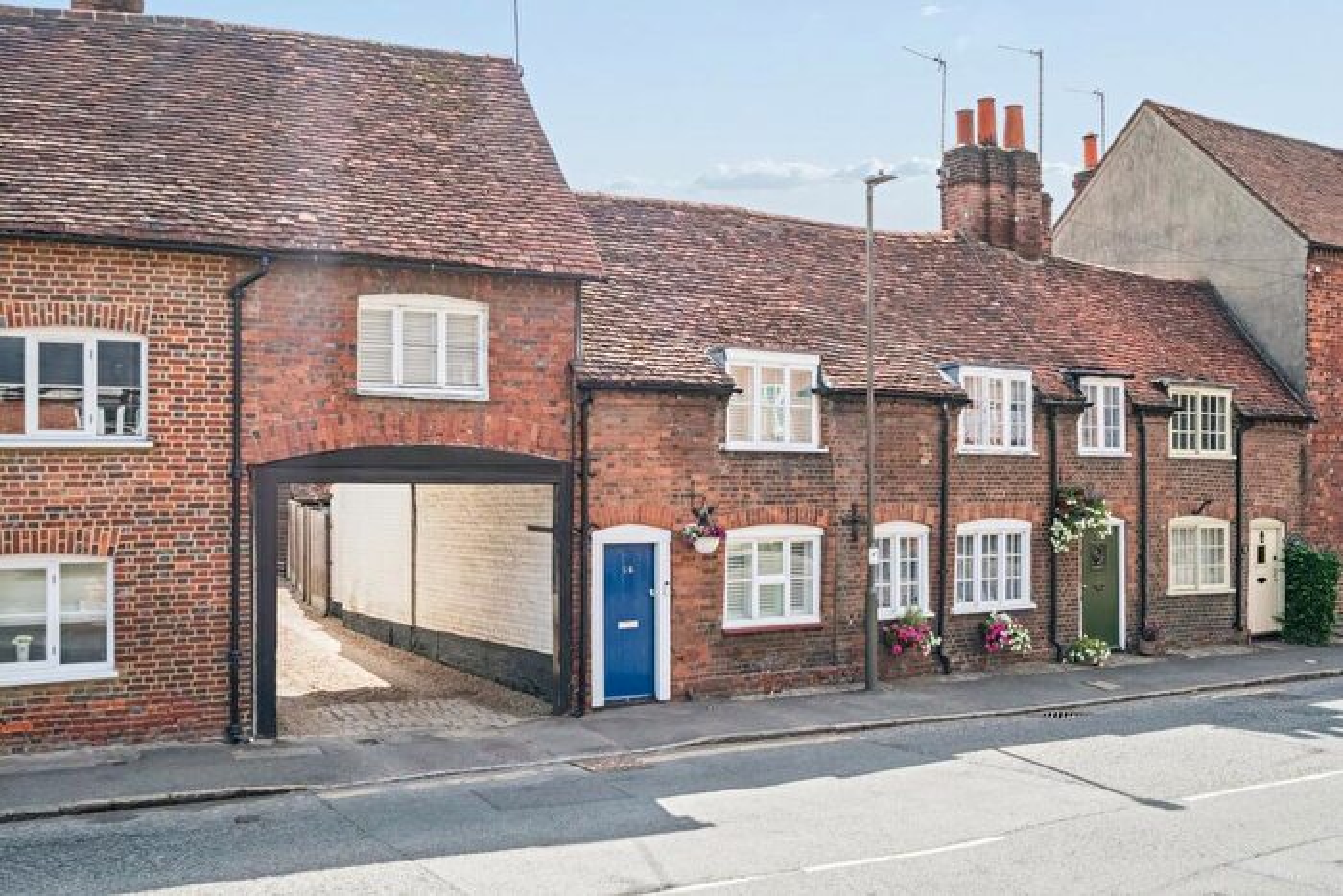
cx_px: 672
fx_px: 1306
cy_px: 448
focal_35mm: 35
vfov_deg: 37.9
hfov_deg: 54.4
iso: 640
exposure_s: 1/800
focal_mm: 35
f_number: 8
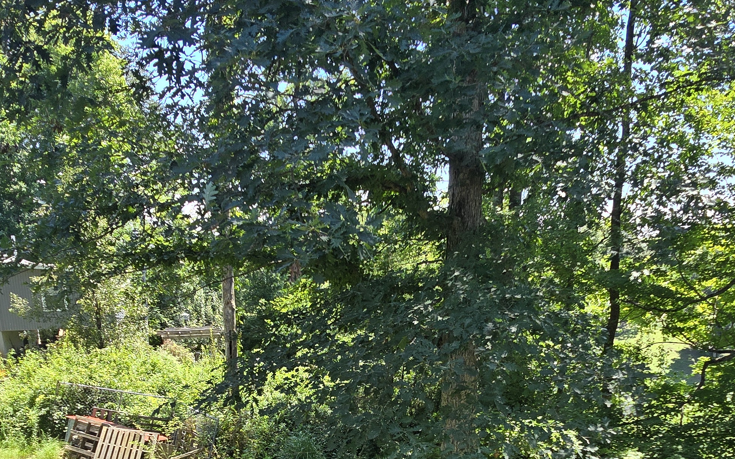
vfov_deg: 41.3
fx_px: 561
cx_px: 373
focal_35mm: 28
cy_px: 407
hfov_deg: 66.5
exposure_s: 1/533
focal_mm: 2.2
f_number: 2.2
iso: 50
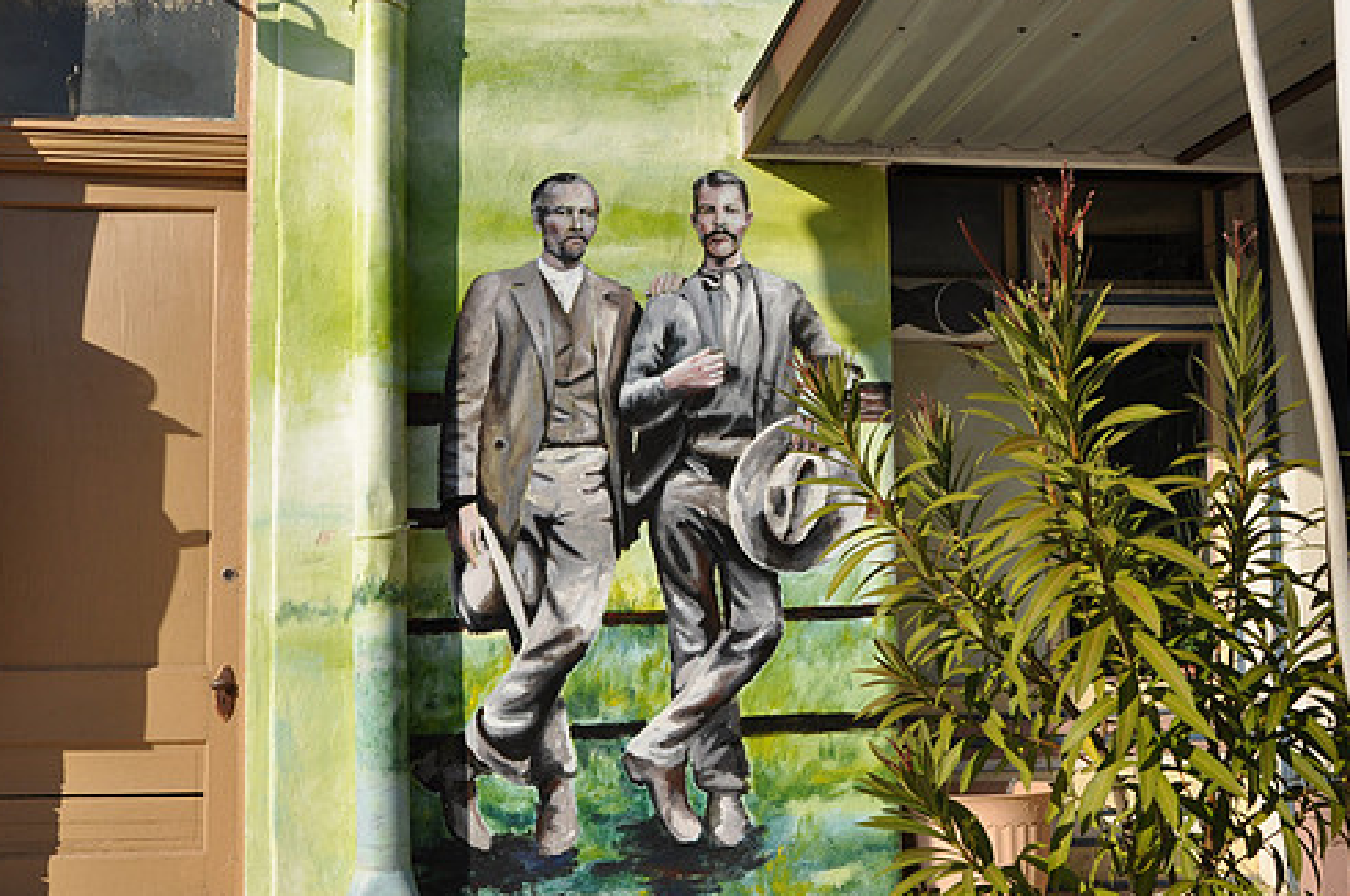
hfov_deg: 49.6
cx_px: 649
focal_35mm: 39
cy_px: 444
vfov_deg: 34.1
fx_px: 1461
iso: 200
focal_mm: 22
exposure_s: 1/100
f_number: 10
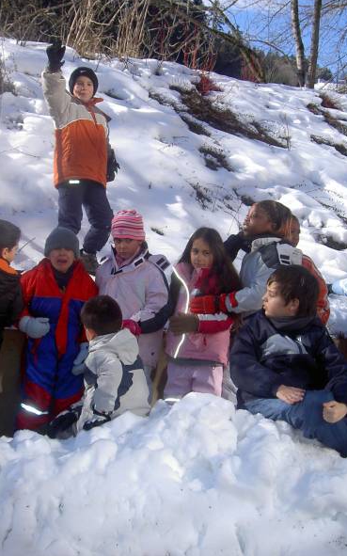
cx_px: 134
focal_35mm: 56
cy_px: 275
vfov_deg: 36.3
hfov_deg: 23.1
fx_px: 848
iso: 100
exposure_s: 1/320
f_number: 4.7
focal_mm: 8
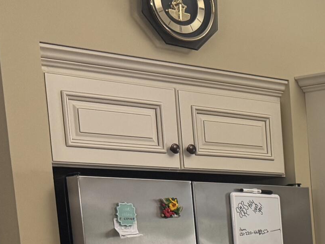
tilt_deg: -10.1
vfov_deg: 15.3
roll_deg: +1.1
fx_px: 836
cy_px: 372
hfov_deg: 18.8
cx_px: 517
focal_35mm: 89
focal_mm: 6.76
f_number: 1.78
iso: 200
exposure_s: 1/120
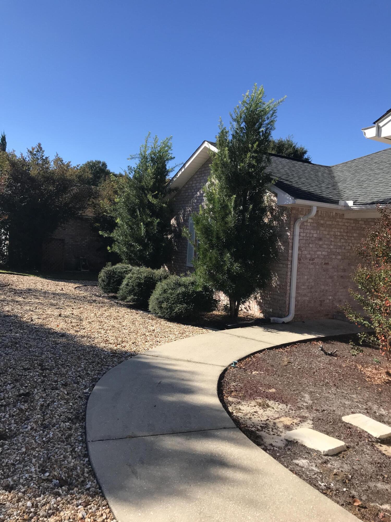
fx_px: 422
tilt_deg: -2.7
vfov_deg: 63.4
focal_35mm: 28
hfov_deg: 49.7
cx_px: 196
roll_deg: -2.0
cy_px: 261
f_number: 1.8
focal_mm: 3.99
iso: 20
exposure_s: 1/1650
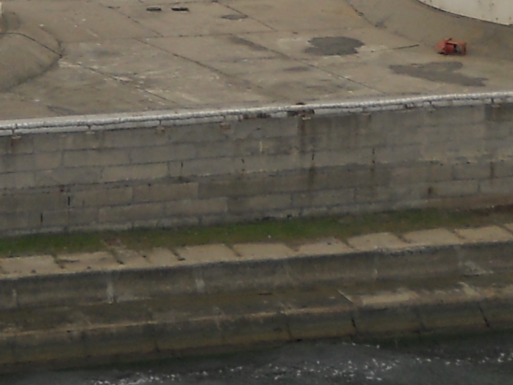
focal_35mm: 172
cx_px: 144
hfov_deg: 11.5
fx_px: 2550
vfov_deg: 8.3
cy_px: -332
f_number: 3.1
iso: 80
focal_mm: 6.72
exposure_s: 1/320
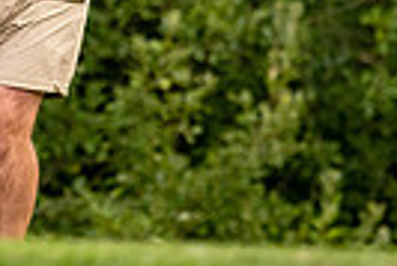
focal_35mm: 1959
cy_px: -297
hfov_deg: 1.1
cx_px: -281
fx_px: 21627
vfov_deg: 0.7
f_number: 4
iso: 500
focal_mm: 300
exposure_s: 1/800
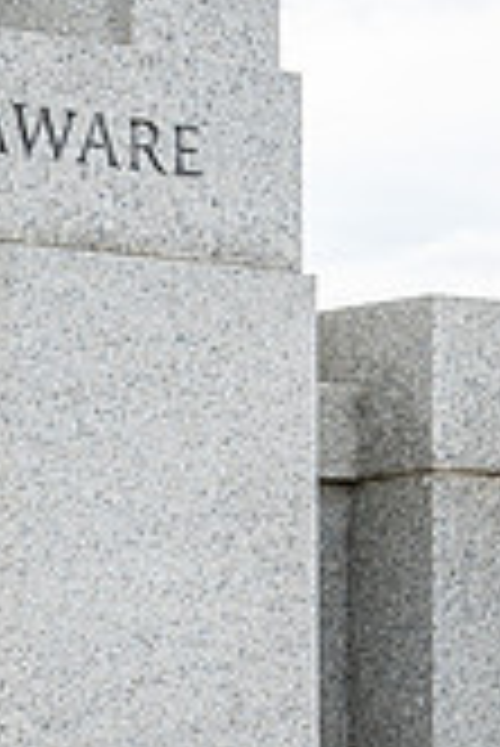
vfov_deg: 13.4
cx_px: 85
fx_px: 3056
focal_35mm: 147
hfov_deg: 9.3
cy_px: 977
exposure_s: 1/400
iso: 640
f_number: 8
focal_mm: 32
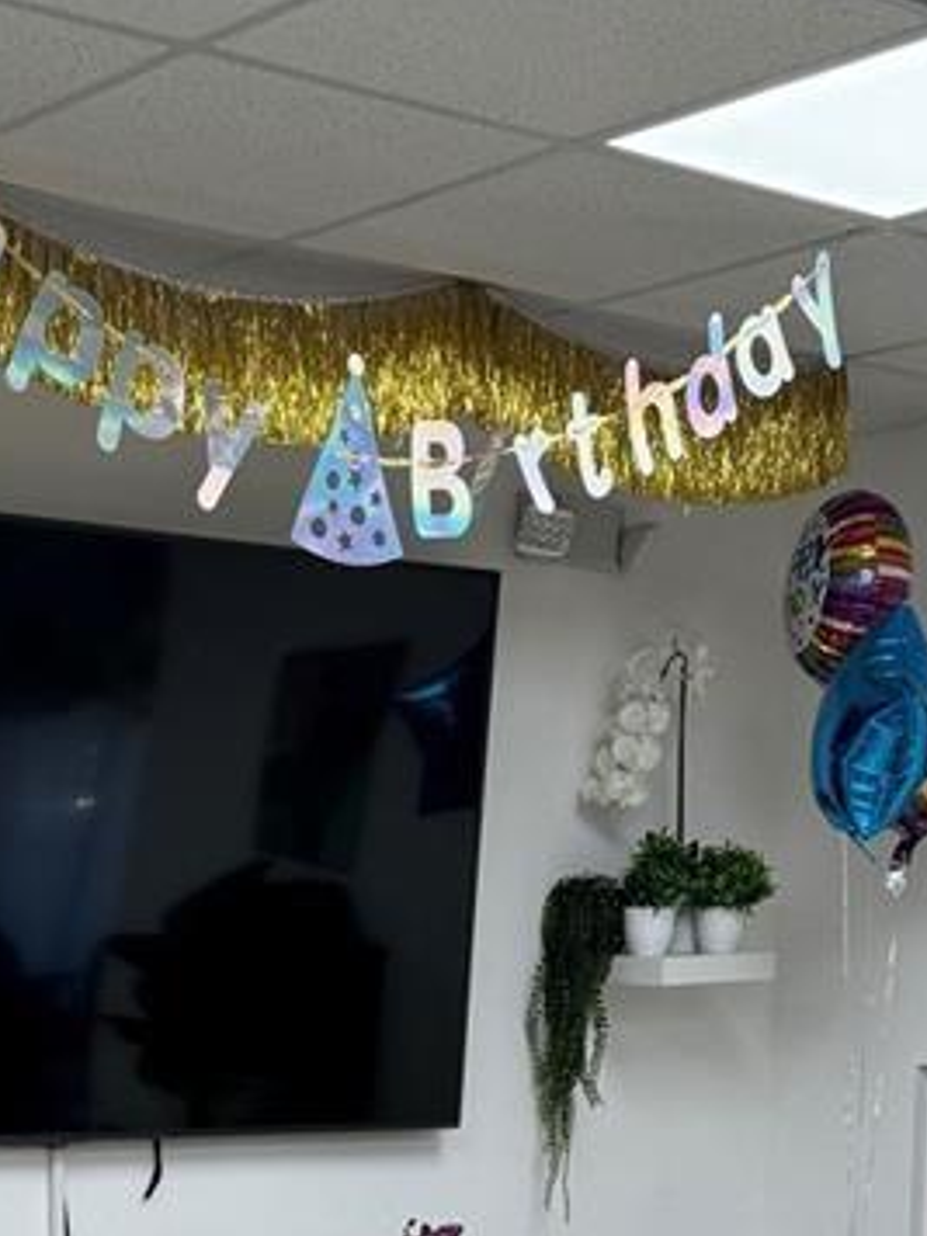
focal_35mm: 81
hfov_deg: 18.2
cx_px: 299
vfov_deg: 22.2
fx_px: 2892
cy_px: 1489
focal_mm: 6.76
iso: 80
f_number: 1.78
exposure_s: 1/120
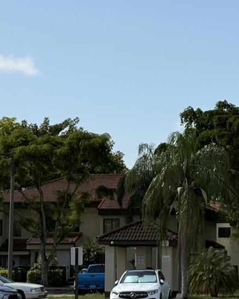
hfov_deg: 11.1
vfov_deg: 13.9
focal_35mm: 138
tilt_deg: +5.9
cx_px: 206
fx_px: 1219
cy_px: 136
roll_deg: +0.2
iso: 64
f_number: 1.78
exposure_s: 1/6536
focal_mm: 6.76
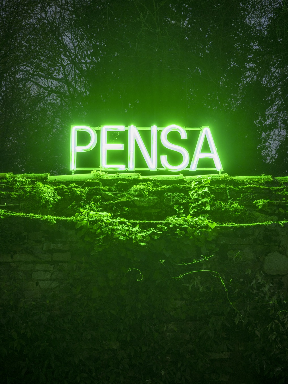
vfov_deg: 27.4
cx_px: 145
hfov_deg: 20.7
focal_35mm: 71
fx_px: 788
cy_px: 184
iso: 200
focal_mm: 65
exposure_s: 6
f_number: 10
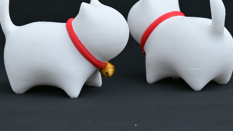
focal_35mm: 126
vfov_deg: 9.6
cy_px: 30
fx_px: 778
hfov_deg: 17.0
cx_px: 114
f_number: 11
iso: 500
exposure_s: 1/100
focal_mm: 61
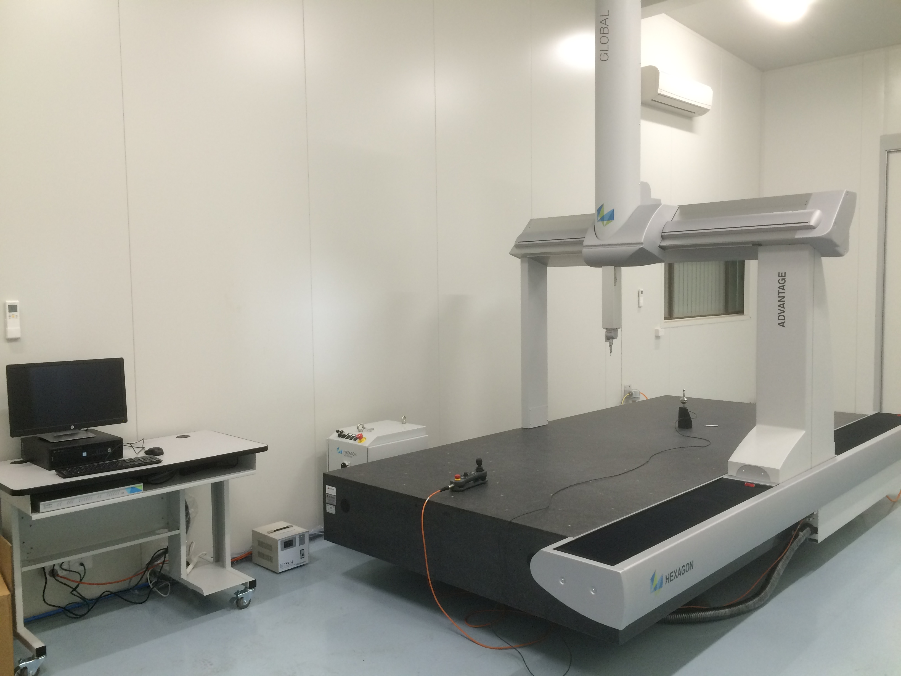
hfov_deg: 61.7
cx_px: 450
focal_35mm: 29
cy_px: 338
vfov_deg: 48.2
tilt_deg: -3.6
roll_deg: +1.5
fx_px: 755
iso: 125
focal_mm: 4.15
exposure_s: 1/33
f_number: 2.2
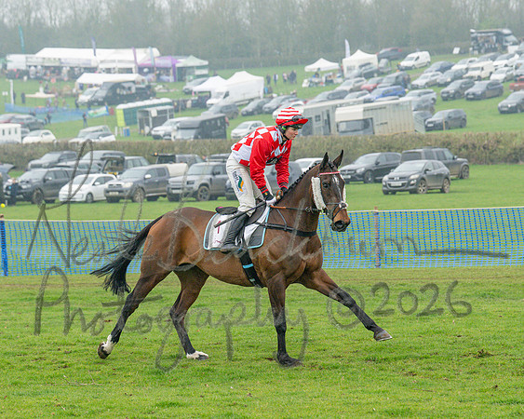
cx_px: 276
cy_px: 210
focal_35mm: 149
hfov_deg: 13.0
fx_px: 2306
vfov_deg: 10.4
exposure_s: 1/1600
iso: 1000
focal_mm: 88
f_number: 4
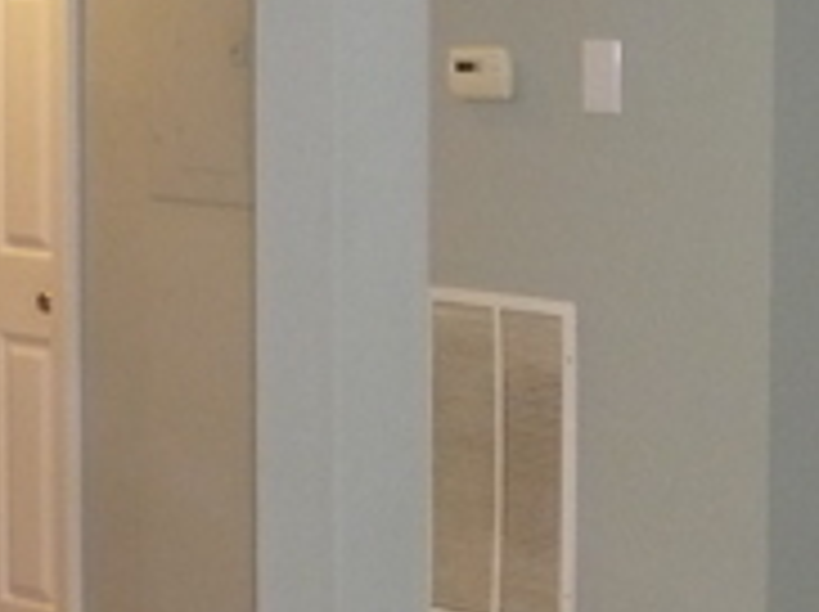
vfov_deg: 12.2
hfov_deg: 15.9
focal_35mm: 121
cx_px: 862
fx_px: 2859
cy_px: 198
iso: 400
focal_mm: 5.5
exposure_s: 1/30
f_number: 2.8
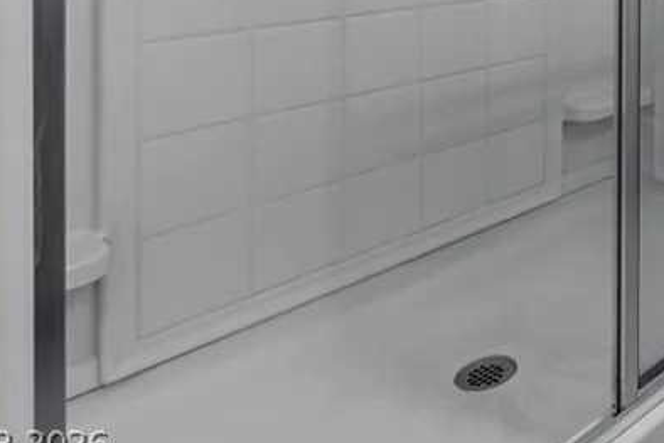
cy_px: -107
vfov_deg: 28.9
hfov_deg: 37.2
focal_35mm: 39
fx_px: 720
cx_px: 804
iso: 400
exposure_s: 1/6
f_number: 8
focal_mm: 10
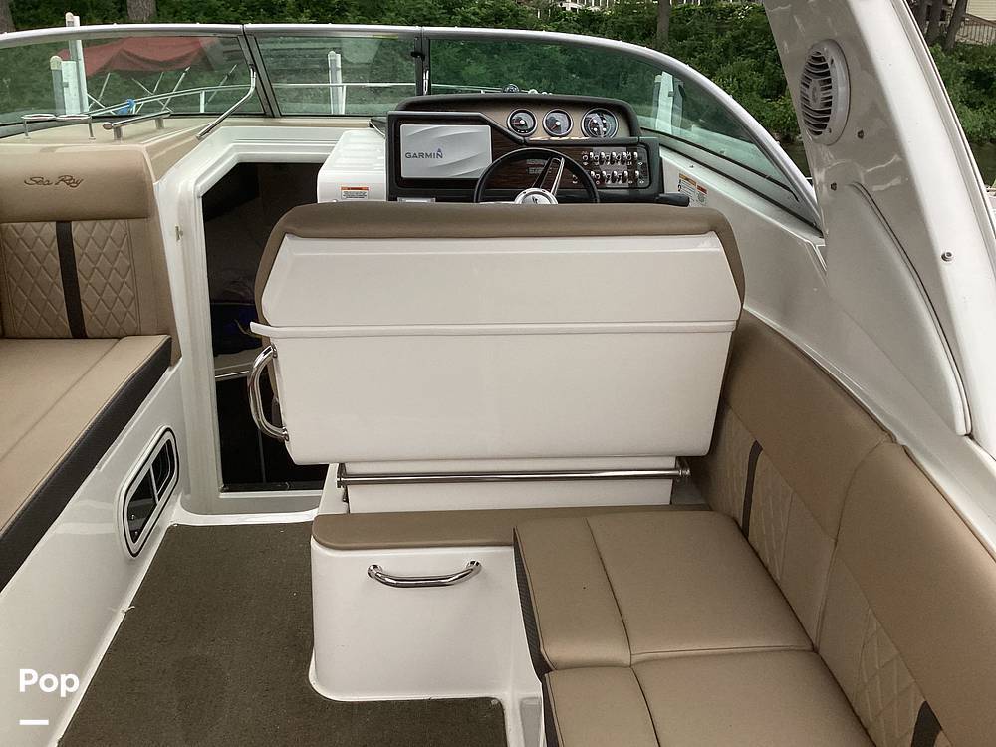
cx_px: 498
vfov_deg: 45.4
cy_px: 374
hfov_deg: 58.4
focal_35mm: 31
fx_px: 892
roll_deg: -2.6
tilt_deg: -17.0
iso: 25
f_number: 2.4
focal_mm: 3.3
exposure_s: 1/631
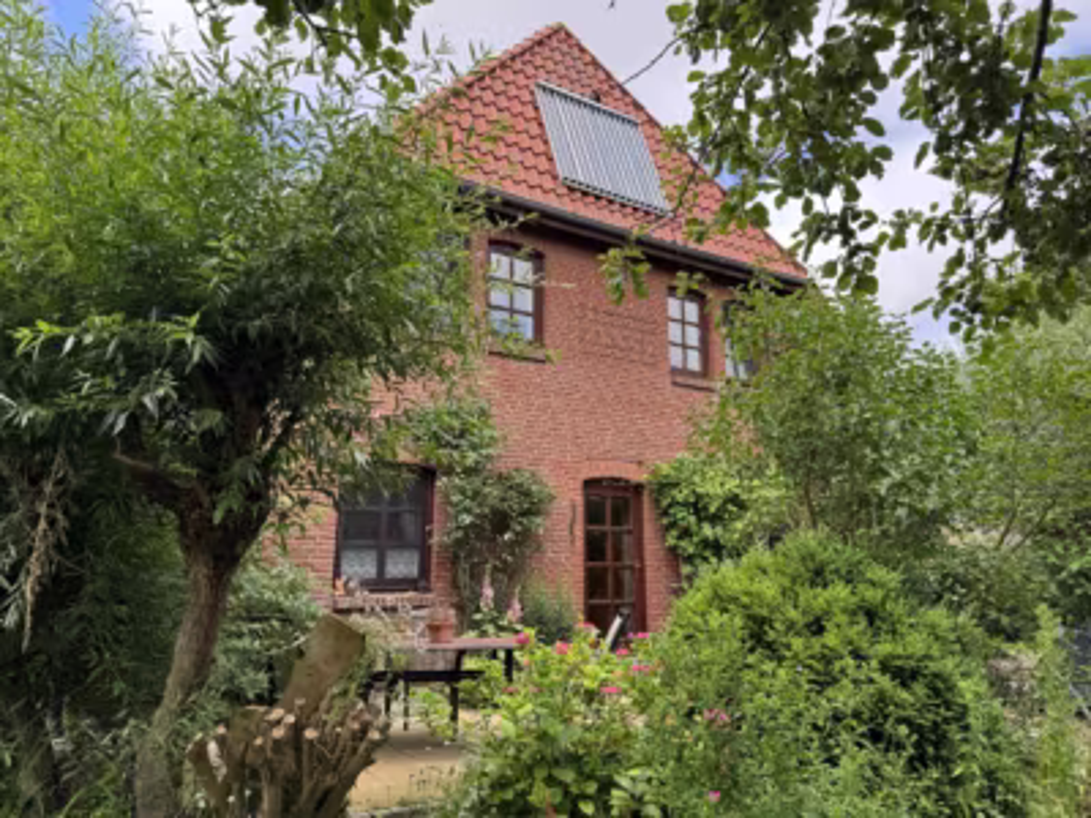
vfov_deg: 56.8
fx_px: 756
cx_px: 546
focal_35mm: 24
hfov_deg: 71.6
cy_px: 409
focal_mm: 6.76
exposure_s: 1/707
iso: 80
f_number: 1.78
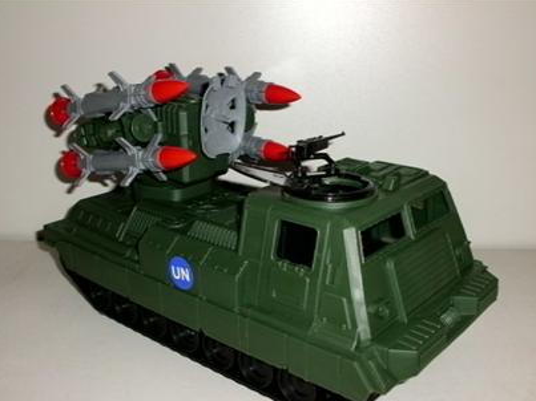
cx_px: 271
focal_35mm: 40
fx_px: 619
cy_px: 220
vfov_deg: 35.9
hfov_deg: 46.8
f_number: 2.9
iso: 100
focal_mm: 6.3
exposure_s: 1/60
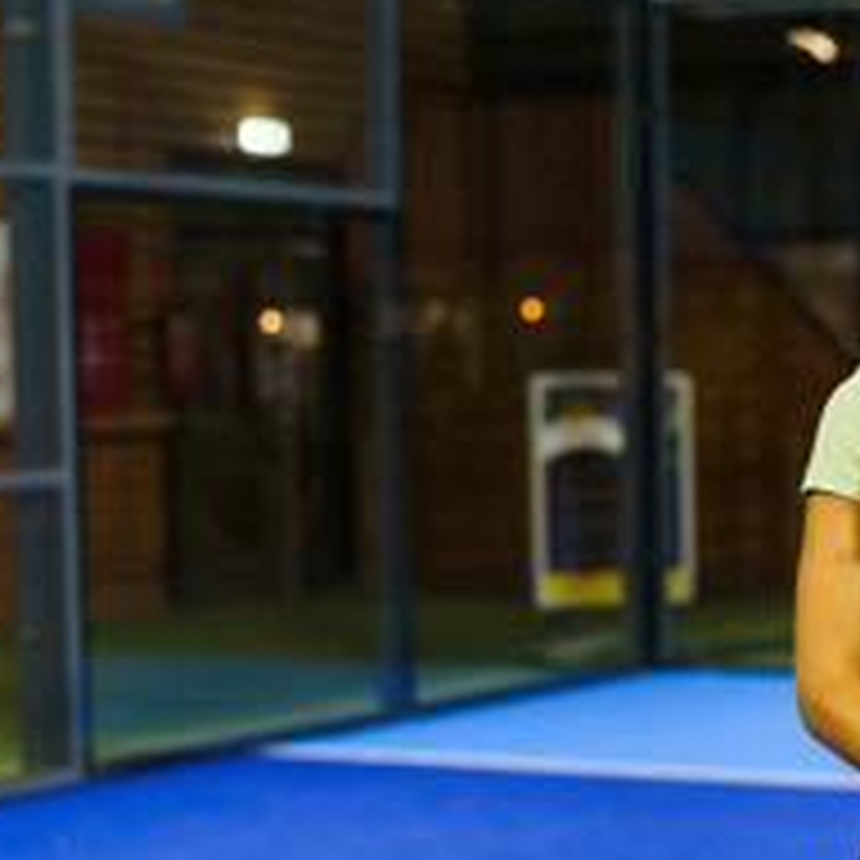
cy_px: 601
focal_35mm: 104
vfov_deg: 16.7
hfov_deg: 16.3
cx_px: 912
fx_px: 2923
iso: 1000
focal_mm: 50
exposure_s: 1/250
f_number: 2
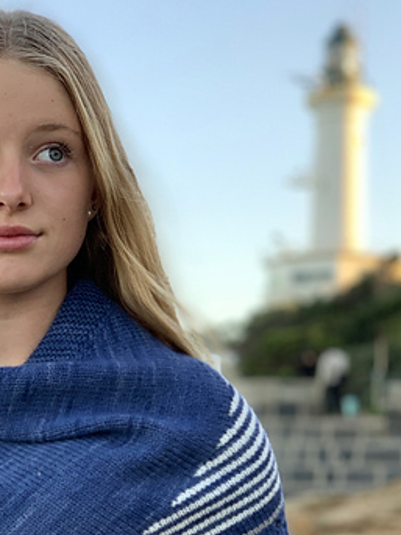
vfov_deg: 19.8
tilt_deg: +1.1
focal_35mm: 97
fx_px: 1499
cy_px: 490
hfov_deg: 15.1
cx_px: 53
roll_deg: -0.7
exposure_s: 1/122
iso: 50
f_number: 2.4
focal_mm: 6
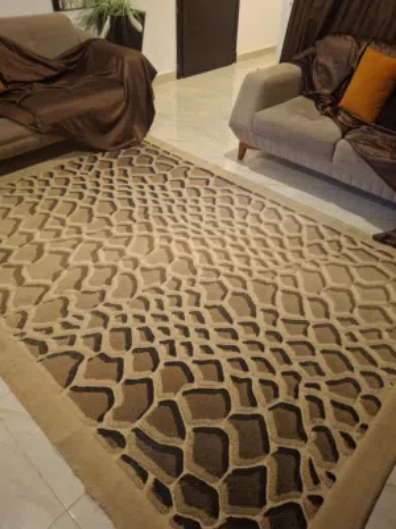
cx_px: 198
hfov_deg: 54.9
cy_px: 264
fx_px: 381
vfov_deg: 69.4
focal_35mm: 25
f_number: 1.8
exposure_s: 1/25
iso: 320
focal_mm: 4.69
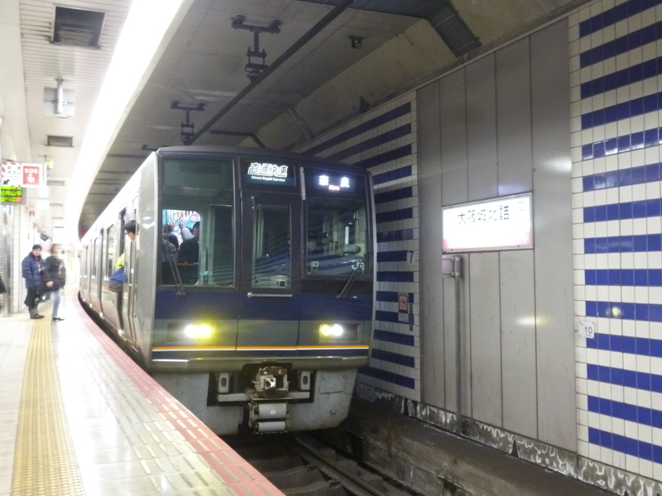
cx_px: 331
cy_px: 248
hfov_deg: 51.4
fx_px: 688
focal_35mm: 36
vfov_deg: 39.7
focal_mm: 6.4
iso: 400
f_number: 3.5
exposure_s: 1/8
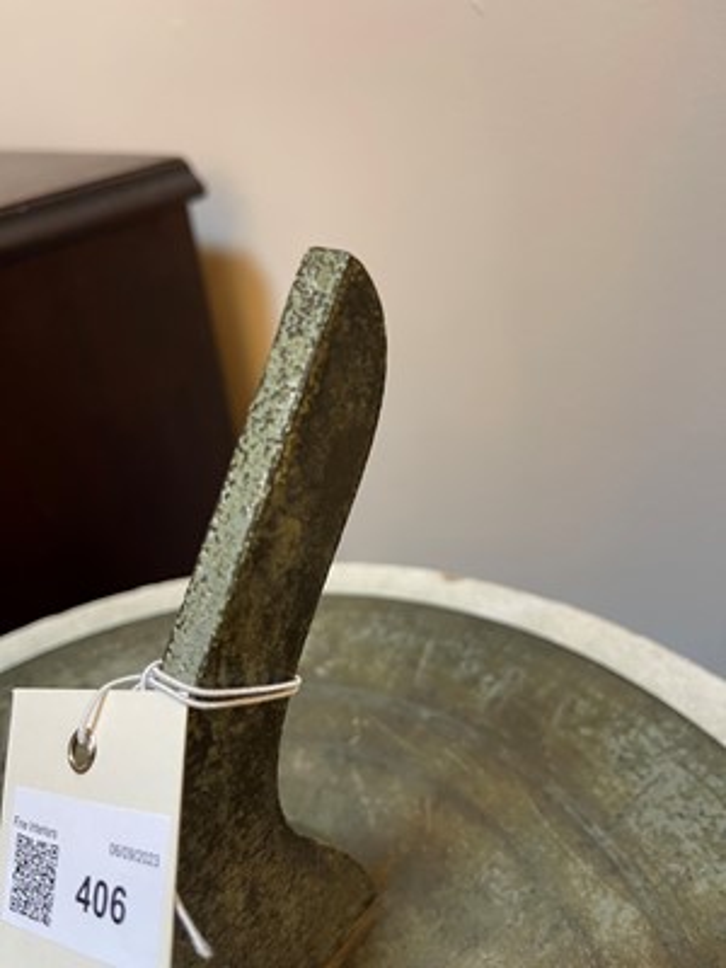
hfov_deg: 53.1
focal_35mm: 26
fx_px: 727
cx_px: 363
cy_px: 484
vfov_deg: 67.3
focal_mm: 5.1
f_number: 1.6
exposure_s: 1/50
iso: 160
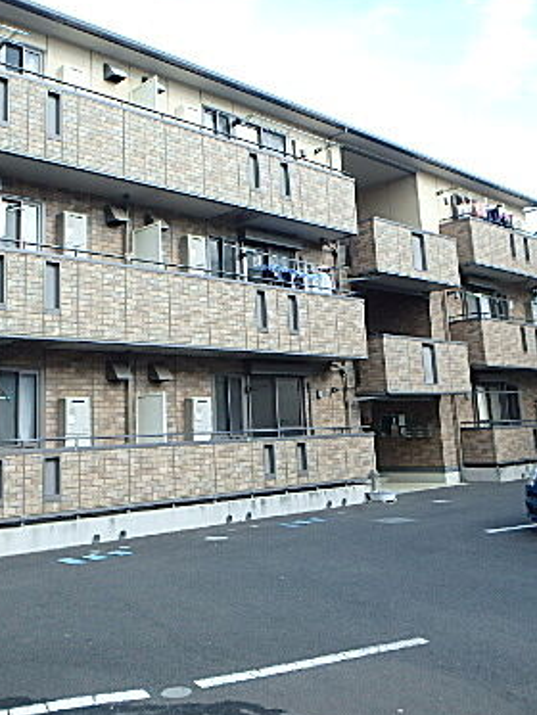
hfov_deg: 39.5
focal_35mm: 36
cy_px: 280
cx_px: 215
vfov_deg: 50.9
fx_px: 744
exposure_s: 1/250
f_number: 3.5
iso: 125
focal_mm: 3.7
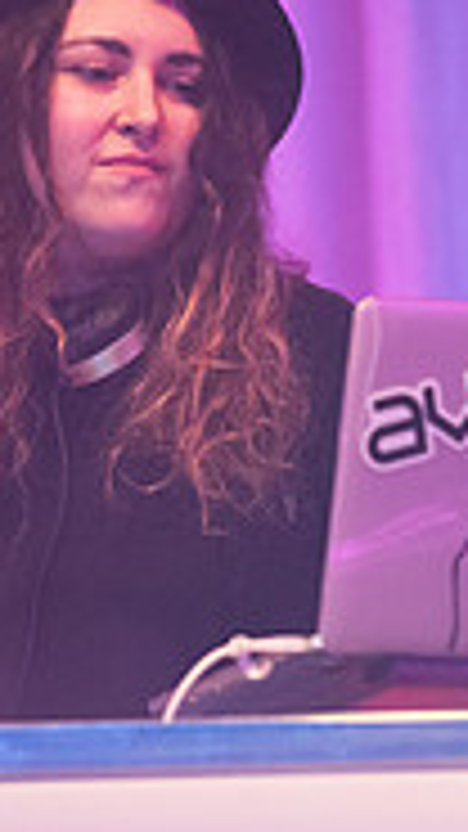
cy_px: 182
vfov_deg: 3.3
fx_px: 14501
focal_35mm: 657
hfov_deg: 1.8
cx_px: 320
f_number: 2.8
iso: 1250
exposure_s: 1/200
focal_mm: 200
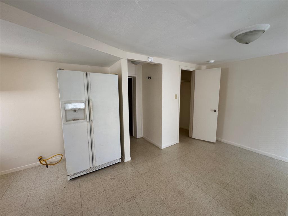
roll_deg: +1.8
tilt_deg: -7.6
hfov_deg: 102.1
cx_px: 144
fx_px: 116
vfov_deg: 85.7
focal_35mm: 14
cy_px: 108
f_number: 2.2
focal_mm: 2.22
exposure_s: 1/99
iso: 200
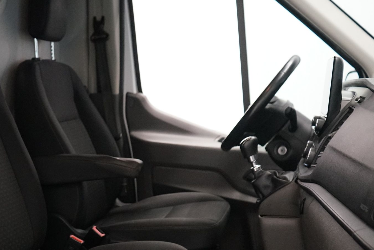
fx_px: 540
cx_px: 93
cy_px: 178
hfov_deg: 37.2
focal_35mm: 52
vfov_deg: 25.8
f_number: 3.5
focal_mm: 28
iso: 4000
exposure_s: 1/160
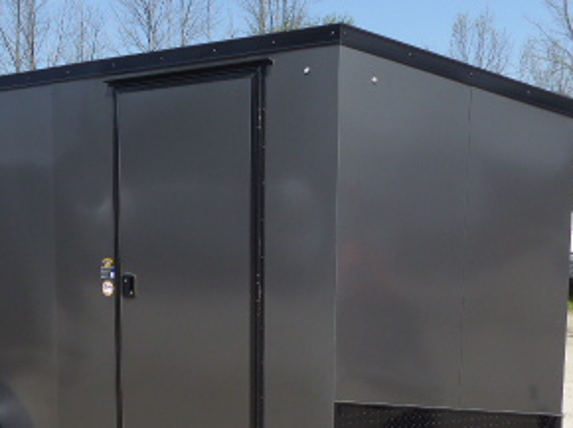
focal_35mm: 53
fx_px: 877
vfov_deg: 26.8
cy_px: 363
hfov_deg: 35.9
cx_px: 205
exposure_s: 1/800
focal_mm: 4.3
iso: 80
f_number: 3.3
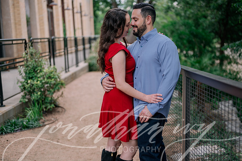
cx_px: 121
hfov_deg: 39.6
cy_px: 80
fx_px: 336
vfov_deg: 27.0
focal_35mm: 50
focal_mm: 50
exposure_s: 1/200
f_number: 2
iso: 320
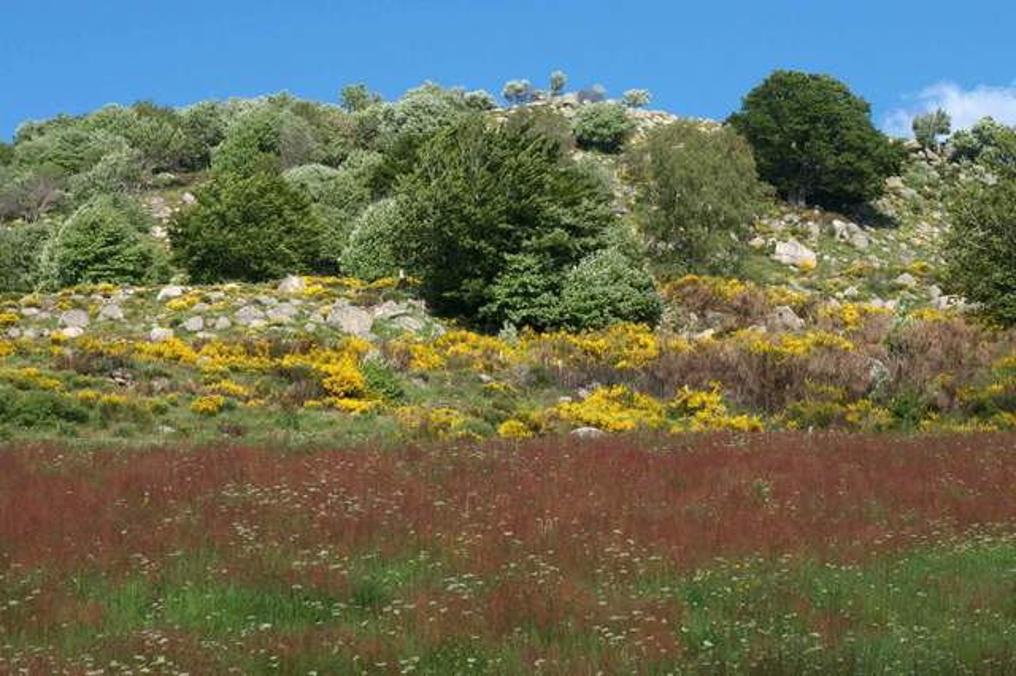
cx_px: 508
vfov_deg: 16.5
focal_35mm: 82
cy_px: 338
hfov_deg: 24.6
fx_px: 2327
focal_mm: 55
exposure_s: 1/1600
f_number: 5.6
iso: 400
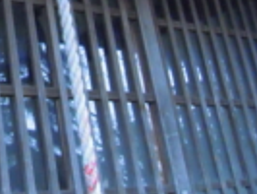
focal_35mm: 84
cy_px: -66
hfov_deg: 21.2
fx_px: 624
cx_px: -73
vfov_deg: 16.5
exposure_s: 1/30
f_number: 2.7
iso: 1250
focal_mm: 5
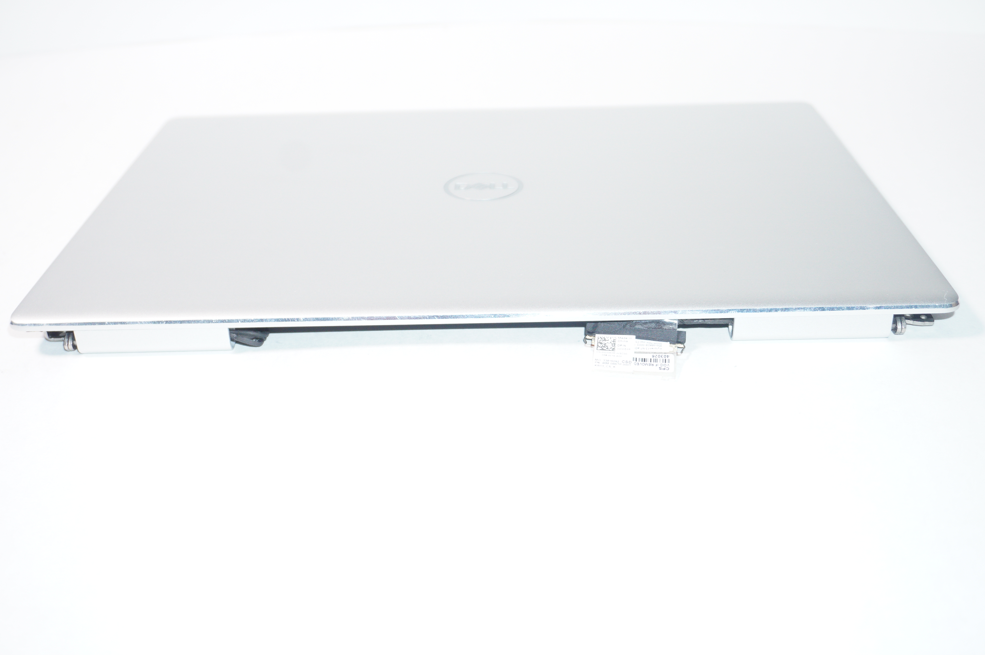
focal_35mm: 40
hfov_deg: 48.0
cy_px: 328
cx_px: 492
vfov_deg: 33.0
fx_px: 1107
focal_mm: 27
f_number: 5
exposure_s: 1/160
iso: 640
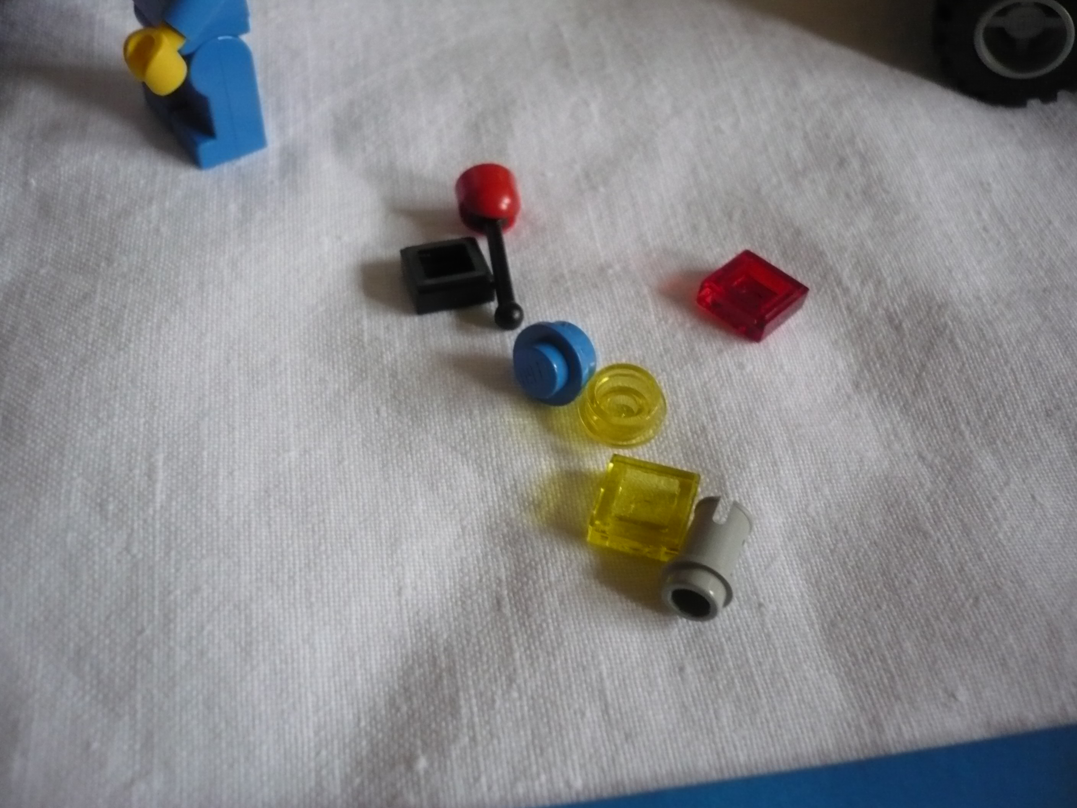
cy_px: 404
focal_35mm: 35
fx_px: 1089
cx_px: 538
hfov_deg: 52.6
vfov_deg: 40.7
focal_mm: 5.8
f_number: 2.8
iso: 320
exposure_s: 1/60
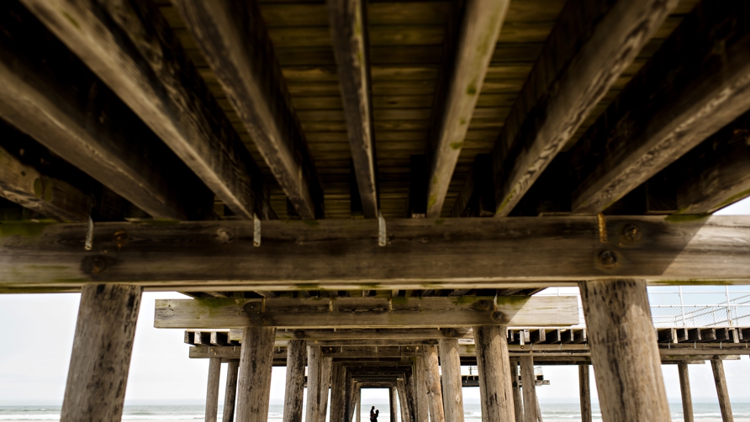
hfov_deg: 54.0
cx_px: 373
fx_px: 736
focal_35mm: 37
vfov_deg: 32.0
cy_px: 185
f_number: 2.8
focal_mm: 35
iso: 100
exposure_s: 1/640
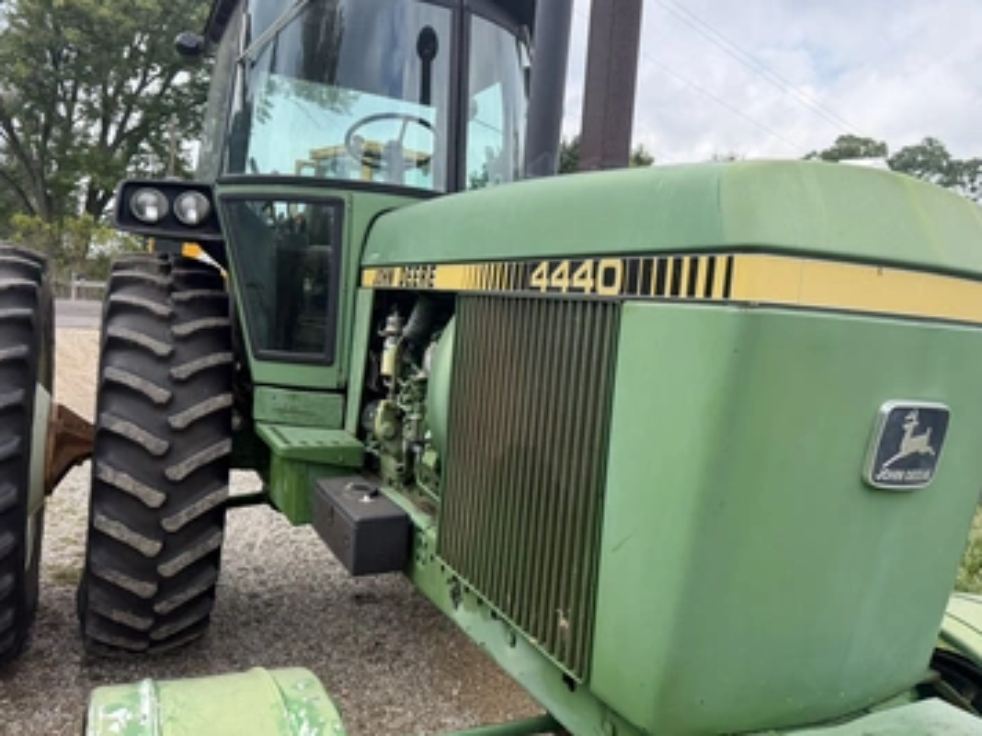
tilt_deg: +1.8
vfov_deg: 51.3
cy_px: 345
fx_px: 766
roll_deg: -2.4
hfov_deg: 65.2
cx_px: 530
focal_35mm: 27
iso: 100
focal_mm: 6.76
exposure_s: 1/1770
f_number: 1.78
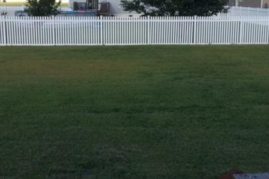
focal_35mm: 56
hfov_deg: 35.6
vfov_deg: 24.2
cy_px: 78
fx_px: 418
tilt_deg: -11.2
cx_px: 129
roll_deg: -0.8
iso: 32
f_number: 2.2
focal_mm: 4.15
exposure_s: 1/1368
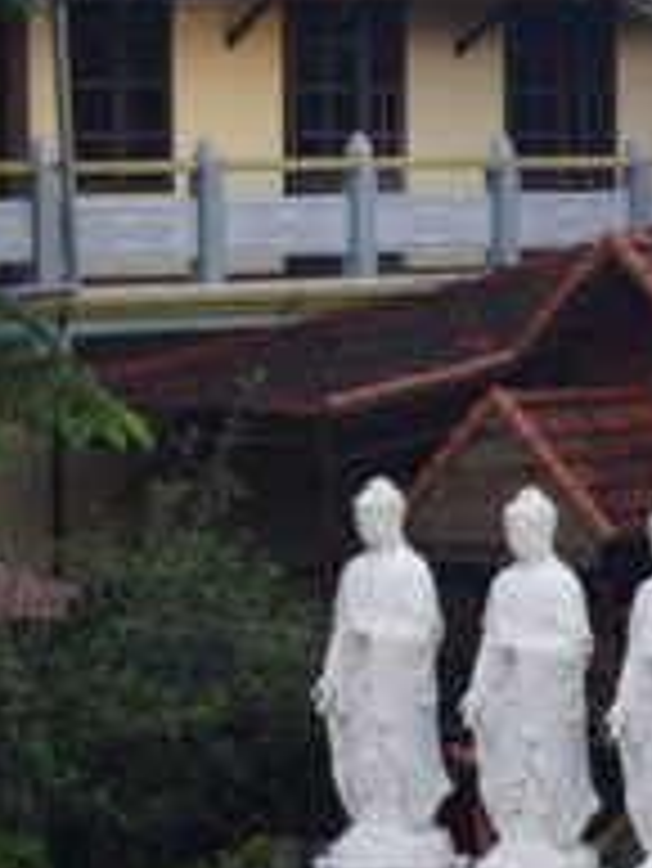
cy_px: 663
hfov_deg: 6.2
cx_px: 1340
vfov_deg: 8.5
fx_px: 5845
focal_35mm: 233
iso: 200
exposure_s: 1/125
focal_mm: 70
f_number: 4.5
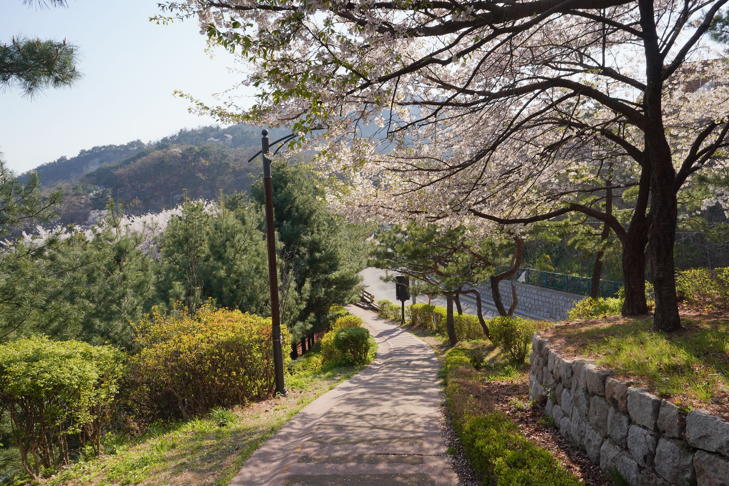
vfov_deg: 53.1
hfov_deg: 73.7
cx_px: 364
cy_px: 243
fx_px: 486
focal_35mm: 24
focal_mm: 24
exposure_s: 1/100
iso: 100
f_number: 13
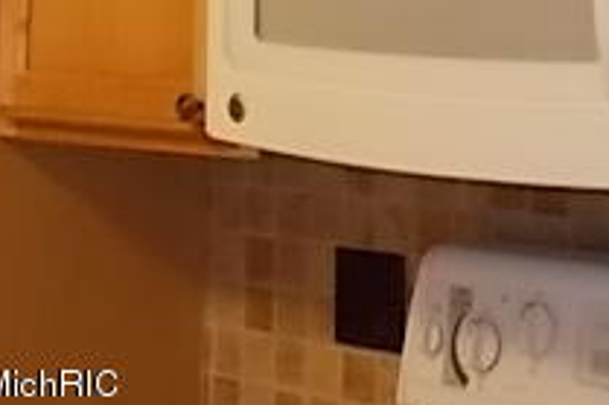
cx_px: 781
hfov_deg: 22.1
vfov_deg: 14.9
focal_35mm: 83
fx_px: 1403
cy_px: -256
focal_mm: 4.6
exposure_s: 1/25
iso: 200
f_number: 3.2
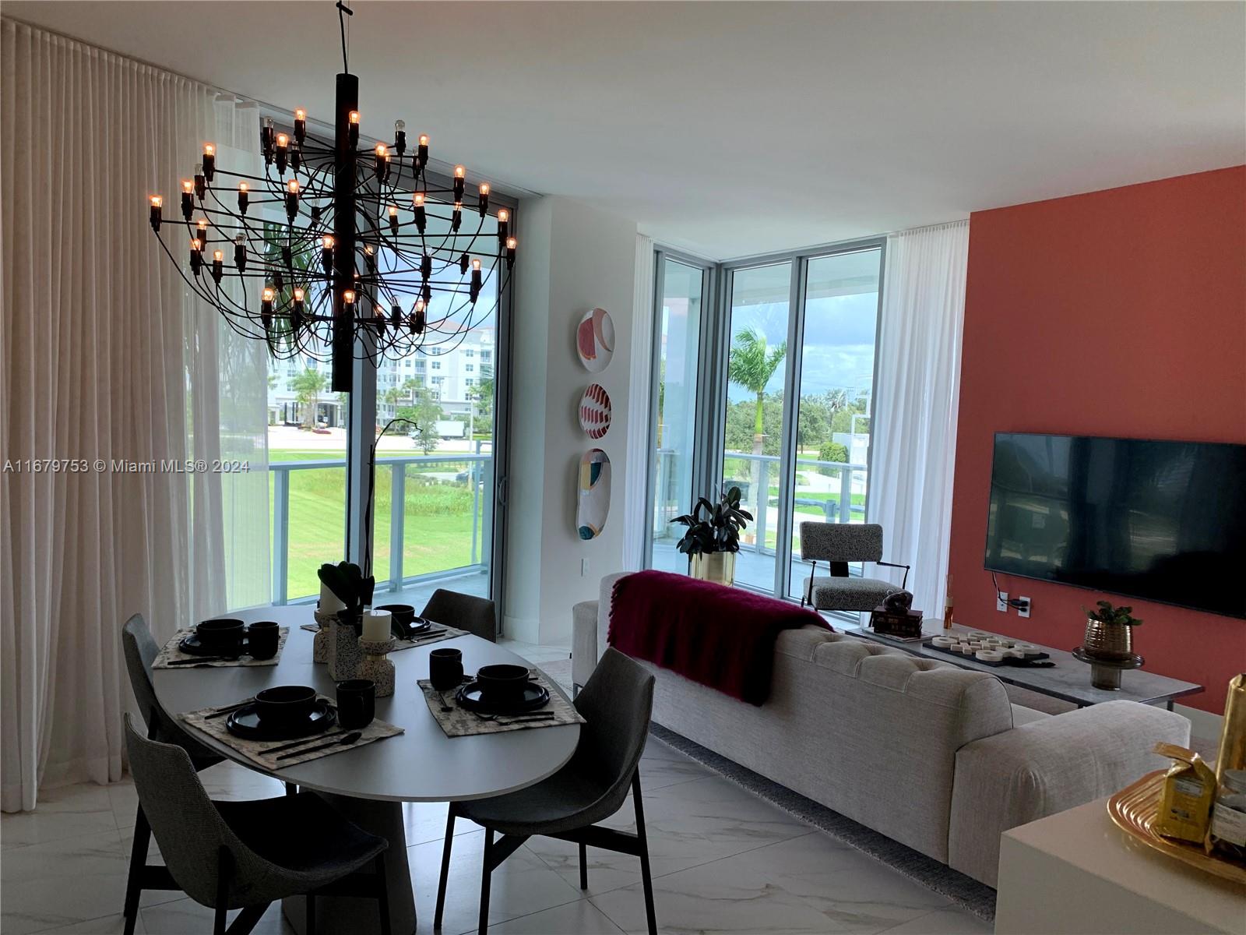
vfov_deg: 53.1
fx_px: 936
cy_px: 468
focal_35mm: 26
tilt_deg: -4.7
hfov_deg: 67.3
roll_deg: -1.8
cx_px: 623
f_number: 1.8
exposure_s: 1/327
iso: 25
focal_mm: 4.25
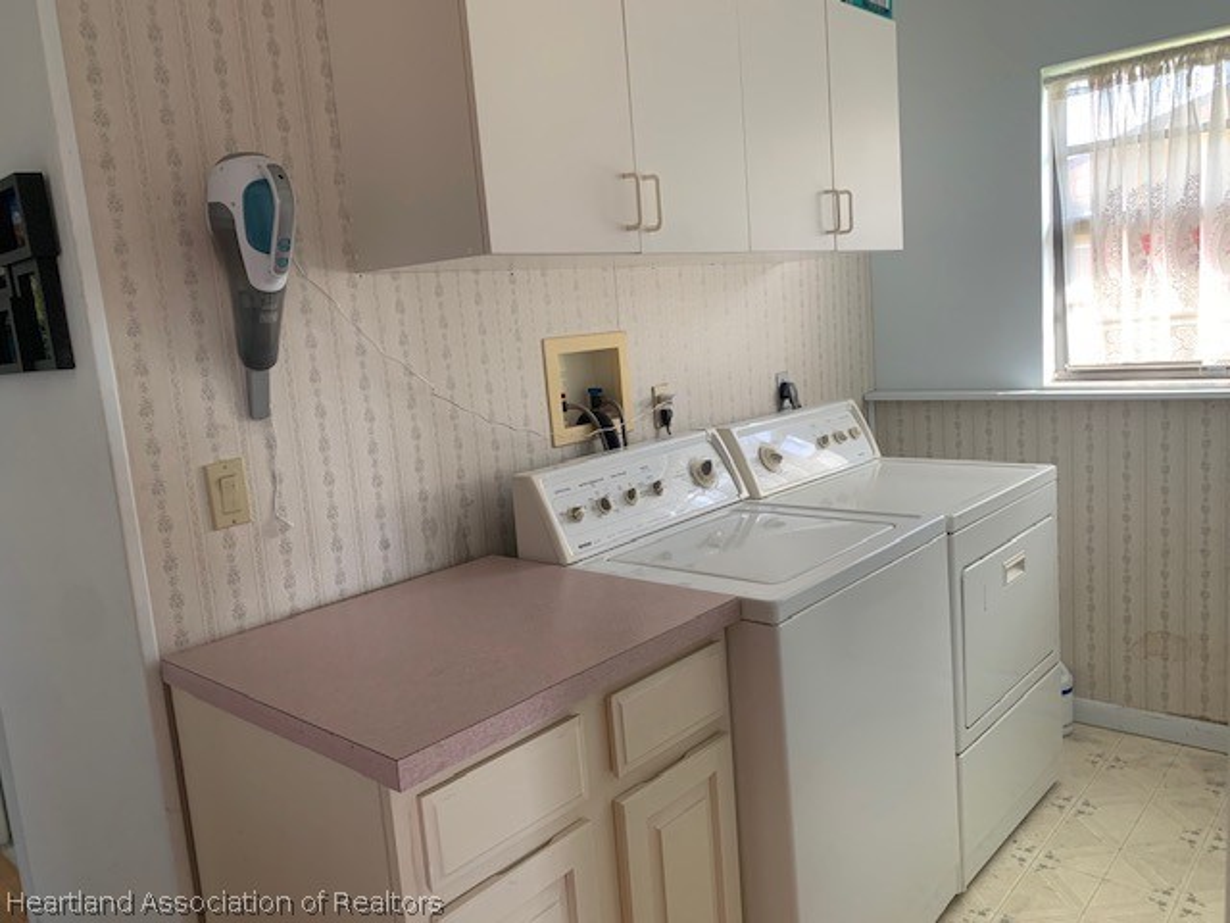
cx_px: 615
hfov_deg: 67.3
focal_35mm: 26
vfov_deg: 53.1
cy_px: 462
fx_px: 924
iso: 100
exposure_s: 1/60
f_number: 1.8
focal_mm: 4.25
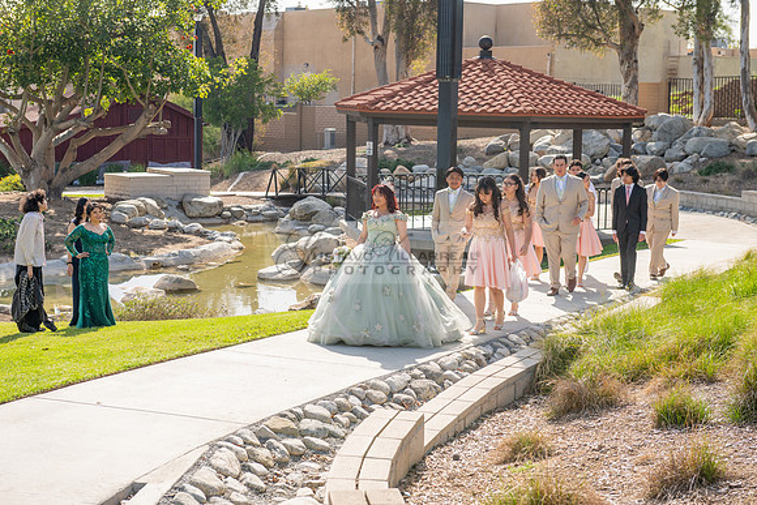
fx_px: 1220
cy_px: 252
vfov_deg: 23.4
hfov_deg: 34.5
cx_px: 378
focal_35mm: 58
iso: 200
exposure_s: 1/800
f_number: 5.6
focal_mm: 58
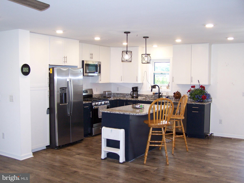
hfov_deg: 49.0
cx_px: 122
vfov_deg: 37.7
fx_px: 268
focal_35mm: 38
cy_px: 92
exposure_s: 1/60
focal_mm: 6.3
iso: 140
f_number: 2.8
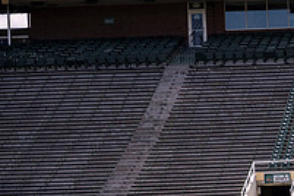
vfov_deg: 6.7
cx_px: 404
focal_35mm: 202
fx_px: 1650
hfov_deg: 9.9
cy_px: 276
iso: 125
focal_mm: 70
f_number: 4
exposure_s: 1/2000
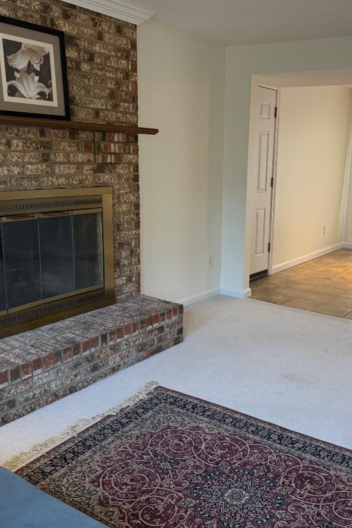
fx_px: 499
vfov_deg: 55.8
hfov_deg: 38.4
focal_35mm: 34
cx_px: 235
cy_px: 266
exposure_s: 1/120
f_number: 1.78
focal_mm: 6.76
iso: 200
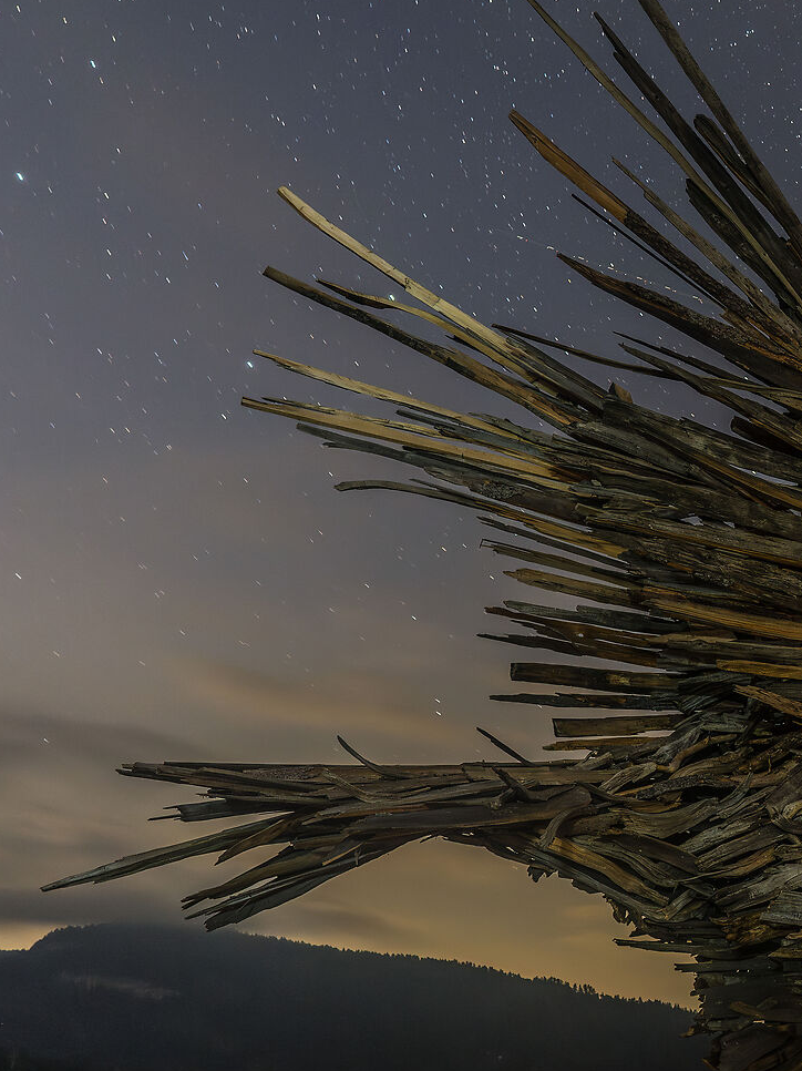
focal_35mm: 43
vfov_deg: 43.8
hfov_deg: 26.0
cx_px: 1164
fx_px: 1329
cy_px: 481
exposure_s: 65
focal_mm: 18
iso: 800
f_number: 2.8
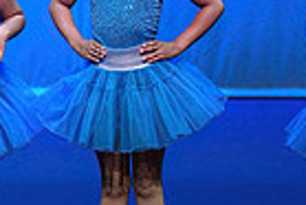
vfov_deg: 2.3
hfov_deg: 3.5
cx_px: -117
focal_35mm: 588
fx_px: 5003
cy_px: -36
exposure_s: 1/400
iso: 1600
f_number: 2.8
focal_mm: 120
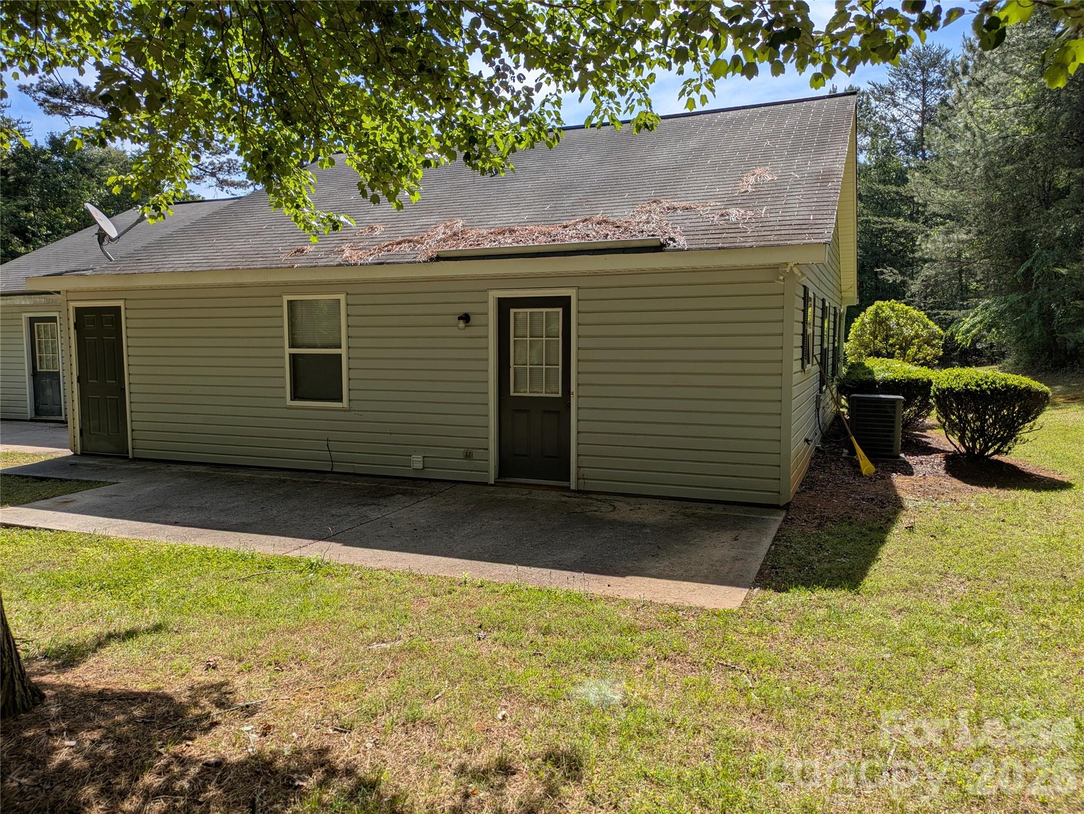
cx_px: 542
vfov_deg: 54.9
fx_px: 783
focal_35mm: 25
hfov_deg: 69.4
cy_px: 407
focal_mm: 5.43
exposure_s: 1/1776
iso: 39
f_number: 1.89
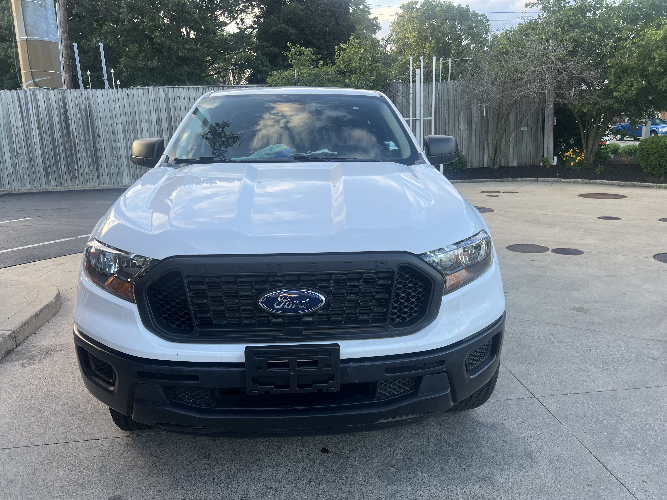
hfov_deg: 67.3
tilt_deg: -12.9
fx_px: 501
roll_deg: +2.2
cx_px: 334
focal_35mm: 26
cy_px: 250
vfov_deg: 53.1
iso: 40
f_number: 1.5
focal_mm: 5.7
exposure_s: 1/218
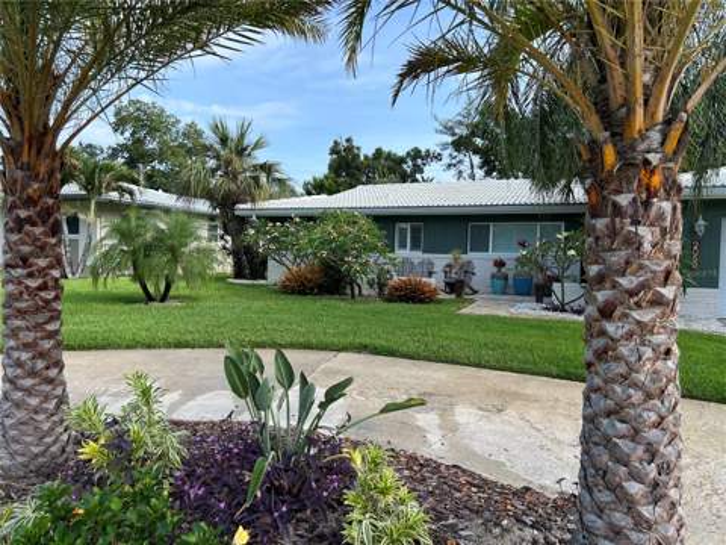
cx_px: 363
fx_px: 545
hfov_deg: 67.3
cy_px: 272
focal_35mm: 26
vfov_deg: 53.1
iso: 50
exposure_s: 1/1597
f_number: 1.5
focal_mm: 5.7
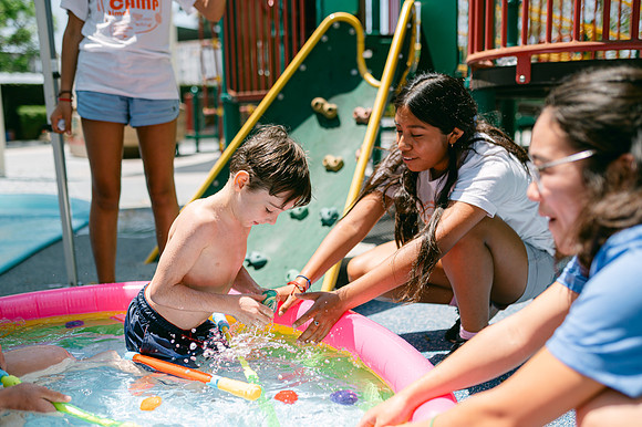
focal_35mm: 35
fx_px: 632
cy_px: 214
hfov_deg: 53.9
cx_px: 321
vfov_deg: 37.4
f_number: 2
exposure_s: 1/4000
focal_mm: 35
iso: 100
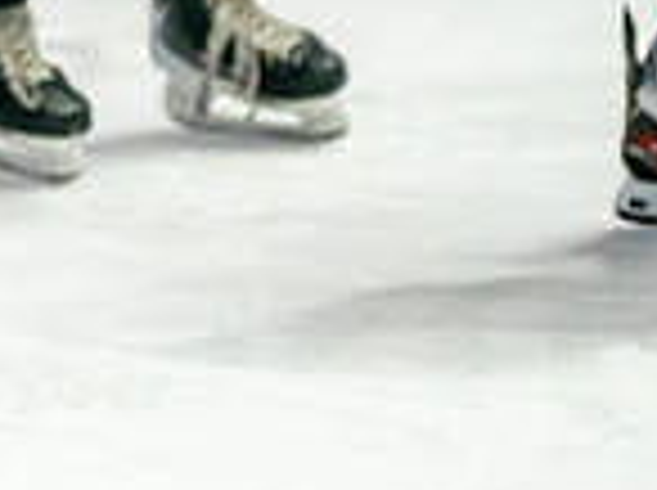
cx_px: -464
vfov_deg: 1.8
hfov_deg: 2.4
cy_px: -229
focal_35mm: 830
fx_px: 15727
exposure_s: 1/800
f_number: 3.2
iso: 2500
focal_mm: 150
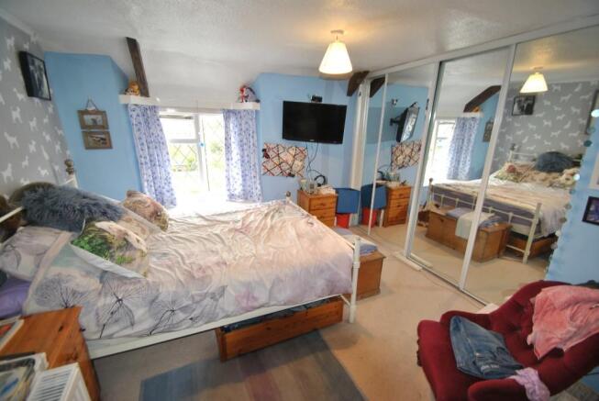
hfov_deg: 100.3
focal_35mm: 15
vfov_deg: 77.5
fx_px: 250
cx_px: 300
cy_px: 200
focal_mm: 10
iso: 200
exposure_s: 1/30
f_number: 3.5
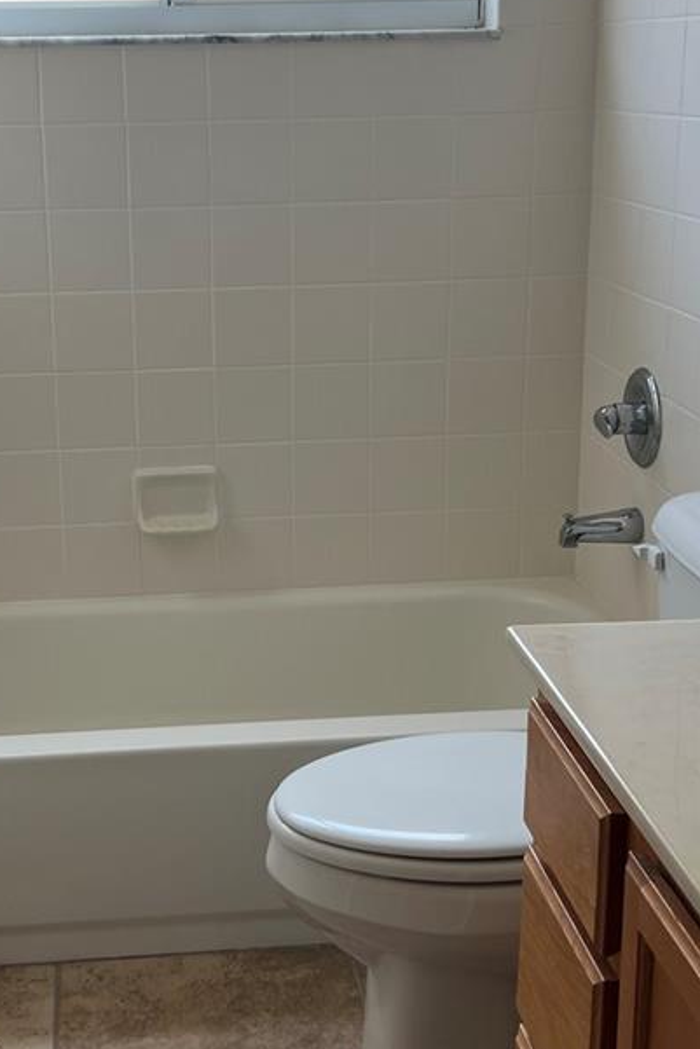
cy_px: 463
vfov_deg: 36.8
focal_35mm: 54
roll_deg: +0.2
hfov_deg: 24.9
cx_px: 230
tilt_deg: -14.3
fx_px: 1574
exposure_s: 1/120
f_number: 1.5
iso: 40
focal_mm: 5.7
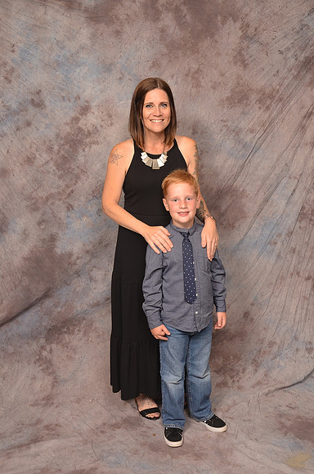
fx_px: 513
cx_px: 157
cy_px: 237
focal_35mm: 39
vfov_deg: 49.6
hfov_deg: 34.1
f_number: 5.6
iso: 200
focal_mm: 26
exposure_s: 1/60
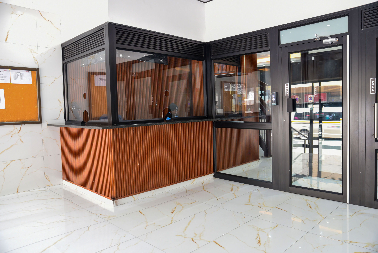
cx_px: 189
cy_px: 126
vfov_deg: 49.6
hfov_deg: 69.4
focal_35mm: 26
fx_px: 273
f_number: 4
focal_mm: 26
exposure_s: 1/60
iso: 640
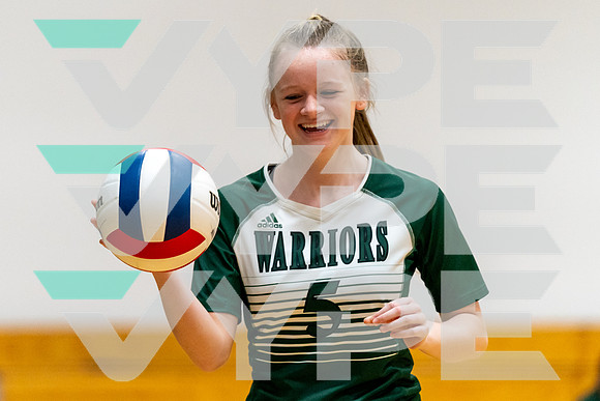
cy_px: 224
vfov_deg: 5.0
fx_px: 4602
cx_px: 278
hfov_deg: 7.5
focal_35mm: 276
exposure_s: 1/1250
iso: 3200
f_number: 2.8
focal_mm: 200
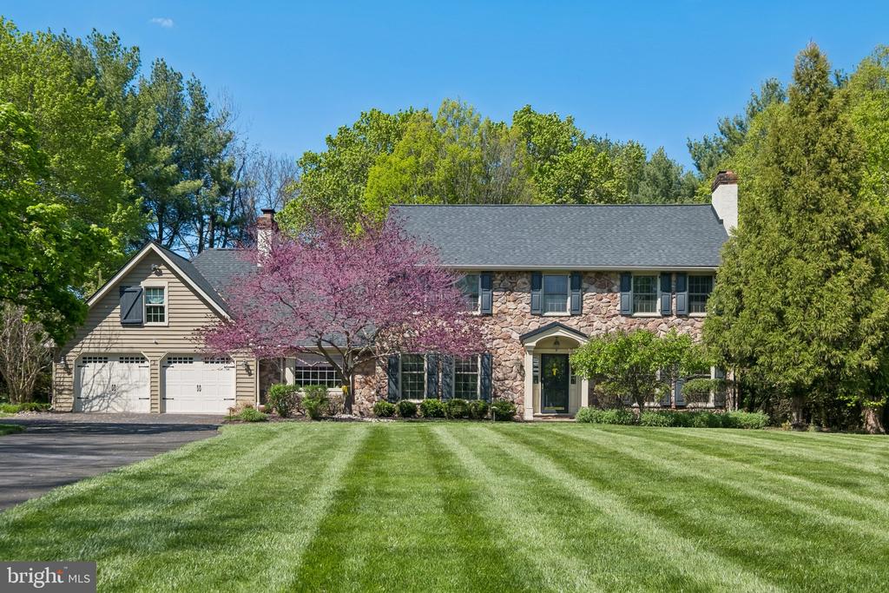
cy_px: 296
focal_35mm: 36
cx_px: 444
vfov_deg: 36.9
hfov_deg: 53.1
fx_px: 889
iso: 250
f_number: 8
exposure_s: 1/480
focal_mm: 24
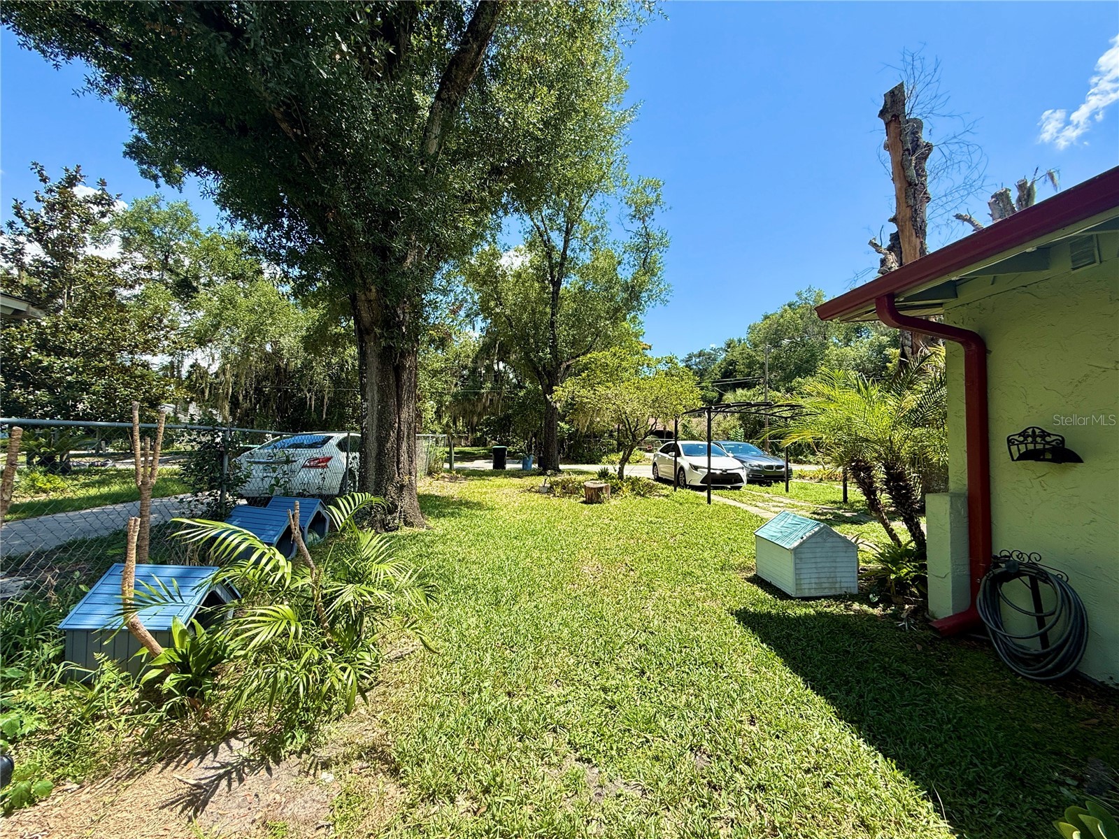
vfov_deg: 85.7
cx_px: 560
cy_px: 420
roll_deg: -0.8
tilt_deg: +4.1
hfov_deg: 102.1
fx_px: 453
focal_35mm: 14
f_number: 2.2
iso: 50
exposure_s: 1/888
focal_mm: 2.22
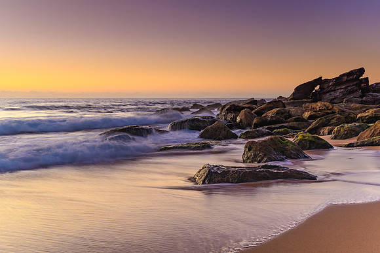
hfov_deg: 50.3
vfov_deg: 34.8
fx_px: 404
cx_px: 190
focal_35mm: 38
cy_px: 126
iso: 80
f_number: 9
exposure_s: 1/1.25
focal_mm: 25
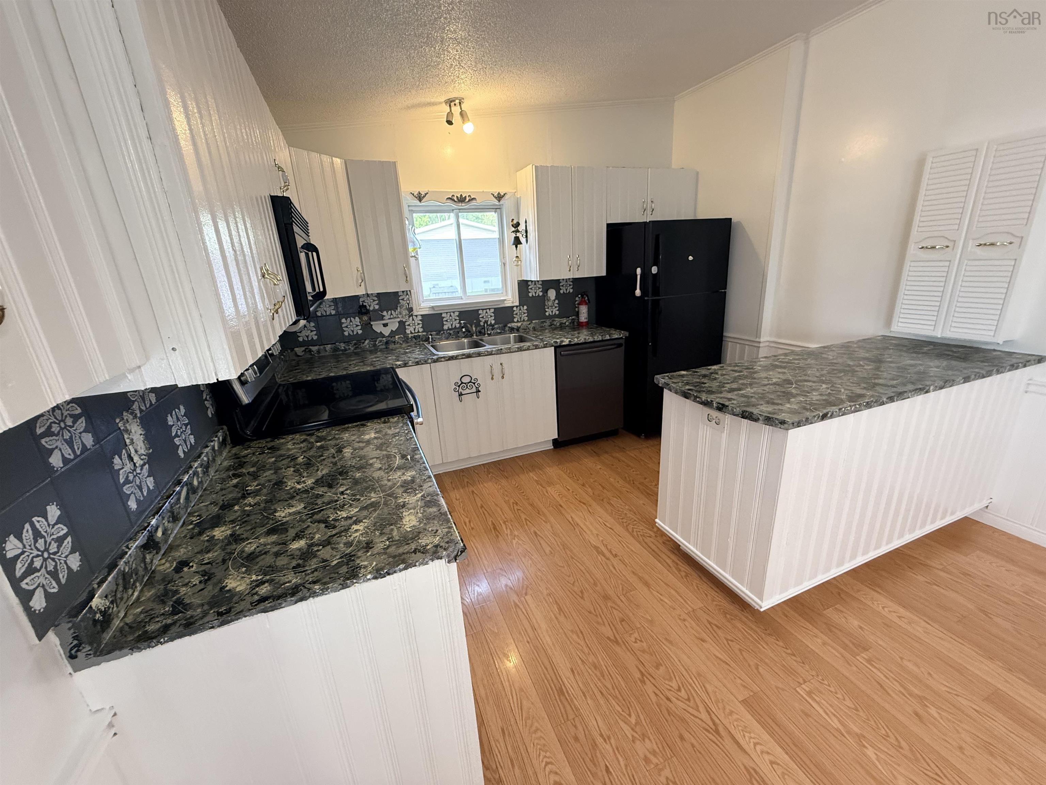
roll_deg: +2.6
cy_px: 392
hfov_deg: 102.1
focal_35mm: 14
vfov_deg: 85.7
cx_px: 523
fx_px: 423
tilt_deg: -17.4
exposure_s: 1/99
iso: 320
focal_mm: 2.22
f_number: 2.2
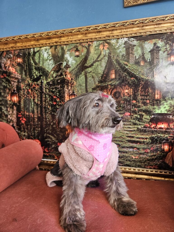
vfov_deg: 73.9
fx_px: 154
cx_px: 87
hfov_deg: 58.9
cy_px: 116
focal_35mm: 23
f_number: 1.8
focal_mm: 5.4
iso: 200
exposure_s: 1/207
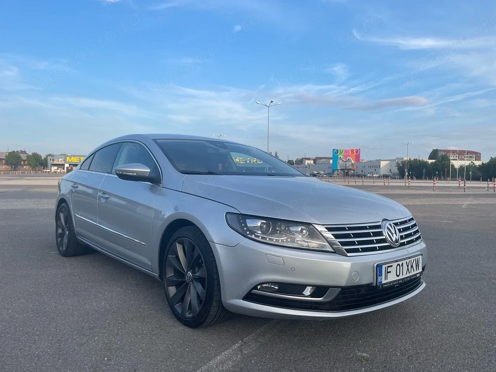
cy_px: 186
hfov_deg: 67.3
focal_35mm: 26
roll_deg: -0.7
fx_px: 373
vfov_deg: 53.1
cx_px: 248
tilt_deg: -1.2
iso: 32
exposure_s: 1/1304
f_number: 1.6
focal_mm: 4.2
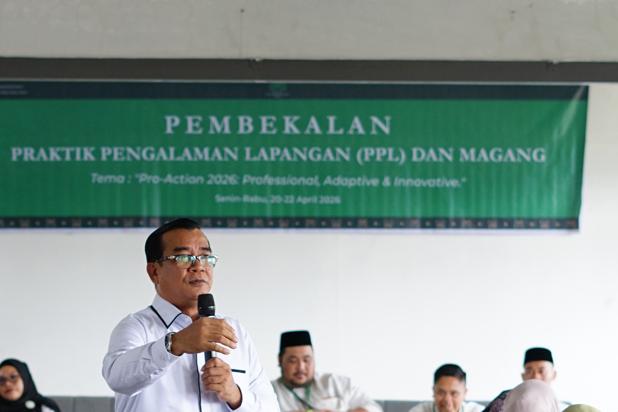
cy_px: 316
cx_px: 193
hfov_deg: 15.5
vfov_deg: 10.4
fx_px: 2266
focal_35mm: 132
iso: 400
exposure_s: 1/100
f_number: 2.8
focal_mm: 50
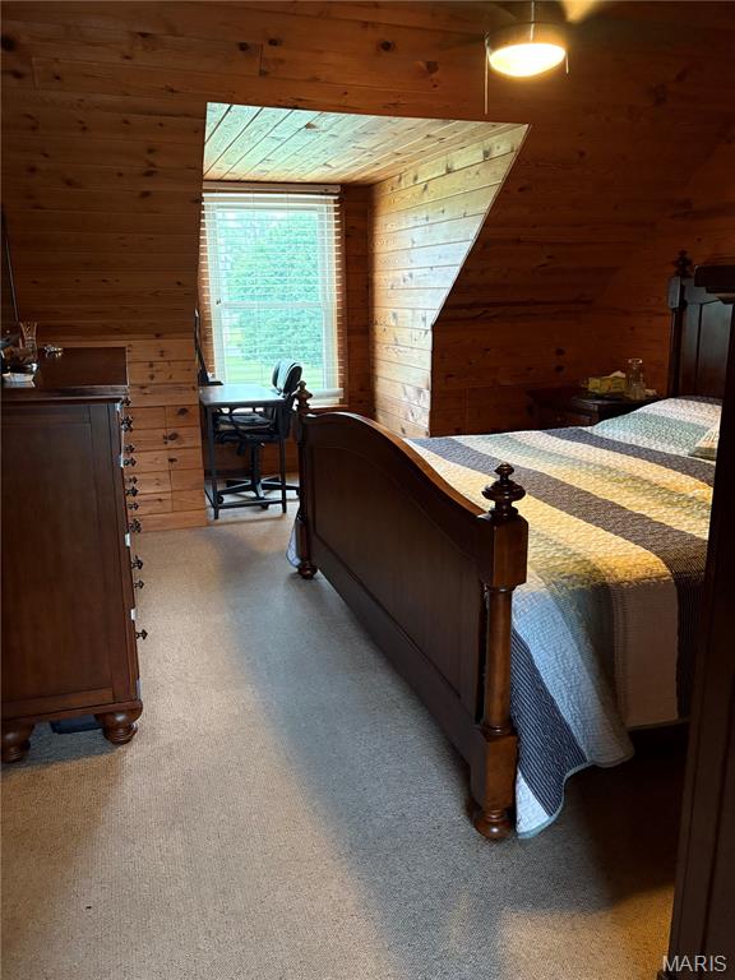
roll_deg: +0.6
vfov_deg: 67.3
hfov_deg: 53.1
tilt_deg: -13.7
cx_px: 368
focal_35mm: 26
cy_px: 490
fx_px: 736
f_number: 1.6
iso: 400
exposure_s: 1/40
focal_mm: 5.96
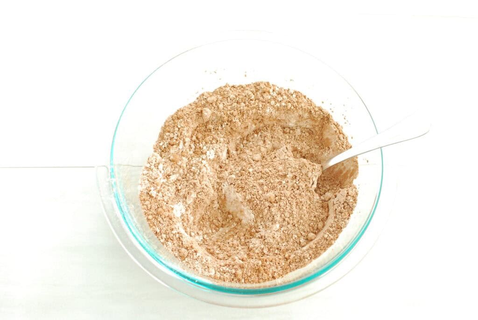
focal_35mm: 52
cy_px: 160
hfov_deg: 37.8
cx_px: 239
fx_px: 698
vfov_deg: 25.8
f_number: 5
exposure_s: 1/160
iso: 1600
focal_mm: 35
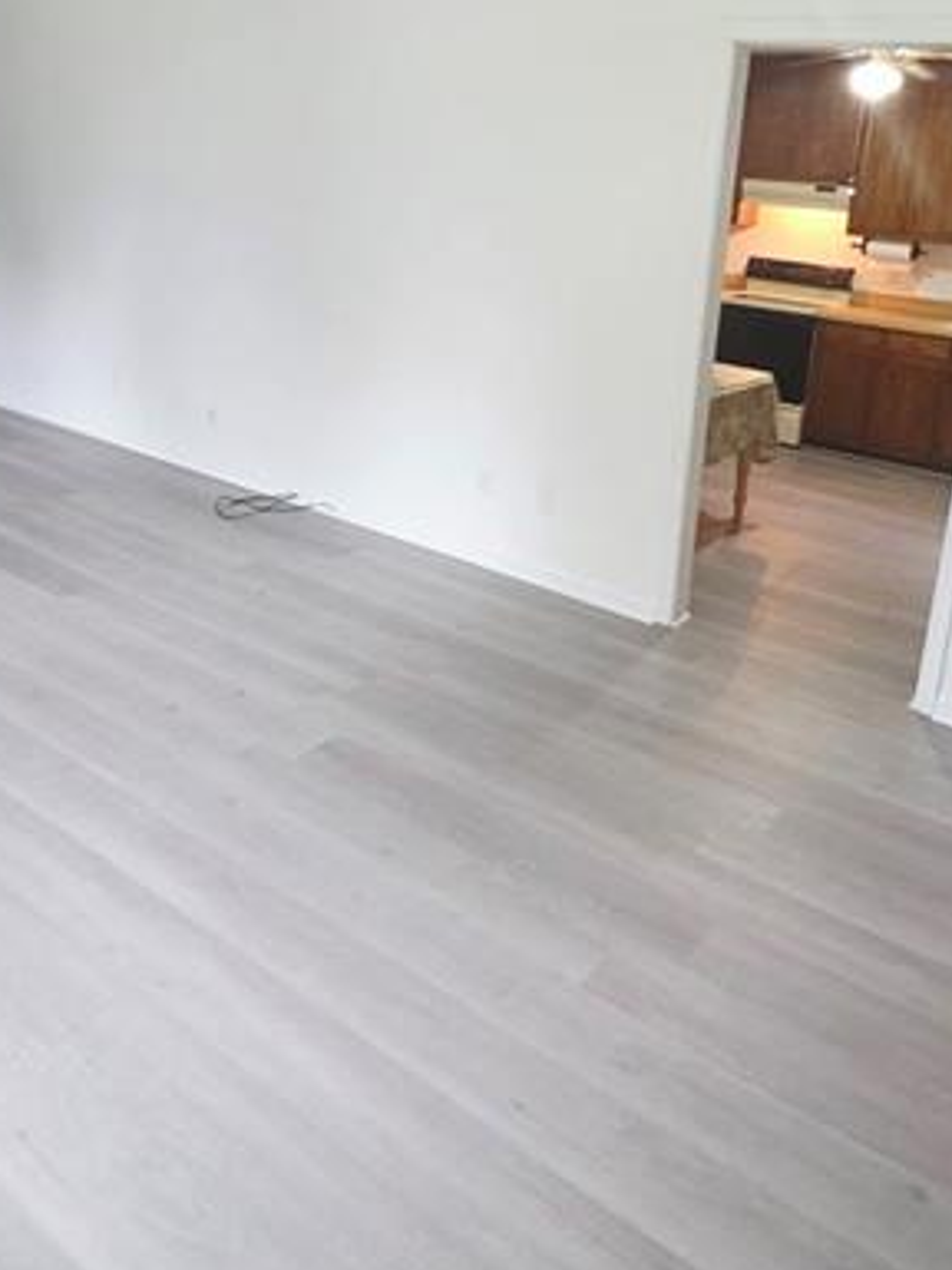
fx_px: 953
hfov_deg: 52.6
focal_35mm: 26
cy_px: 463
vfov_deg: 66.1
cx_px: 588
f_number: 1.9
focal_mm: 2.2
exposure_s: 1/60.2
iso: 500
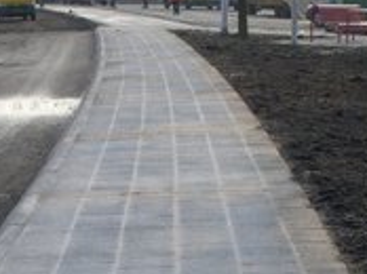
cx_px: 124
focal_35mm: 105
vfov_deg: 14.0
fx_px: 1112
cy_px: 234
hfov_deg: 18.7
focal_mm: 6.3
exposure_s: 1/90
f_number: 8.4
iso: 80
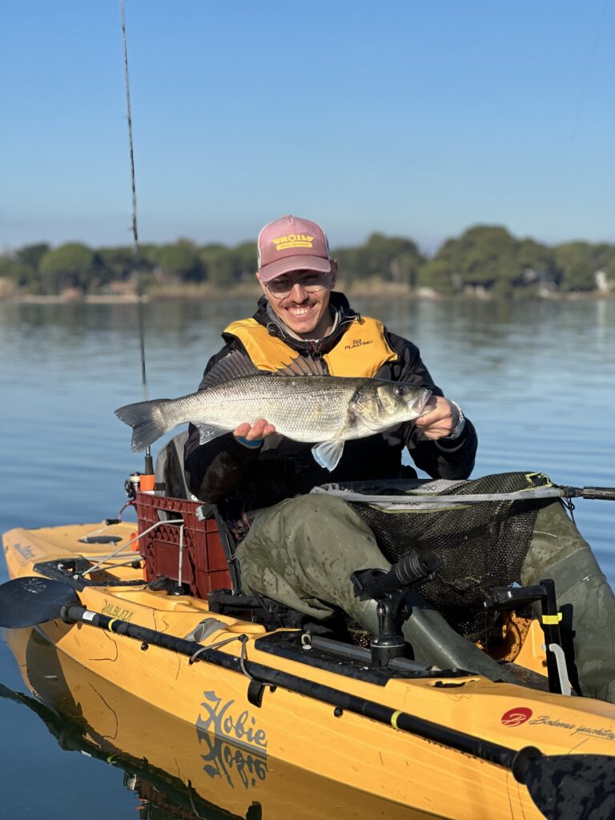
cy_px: 410
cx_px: 308
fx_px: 1824
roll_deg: -0.8
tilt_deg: -2.1
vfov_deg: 25.3
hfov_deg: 19.1
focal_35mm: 77
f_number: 2.8
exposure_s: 1/821
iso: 32
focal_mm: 9
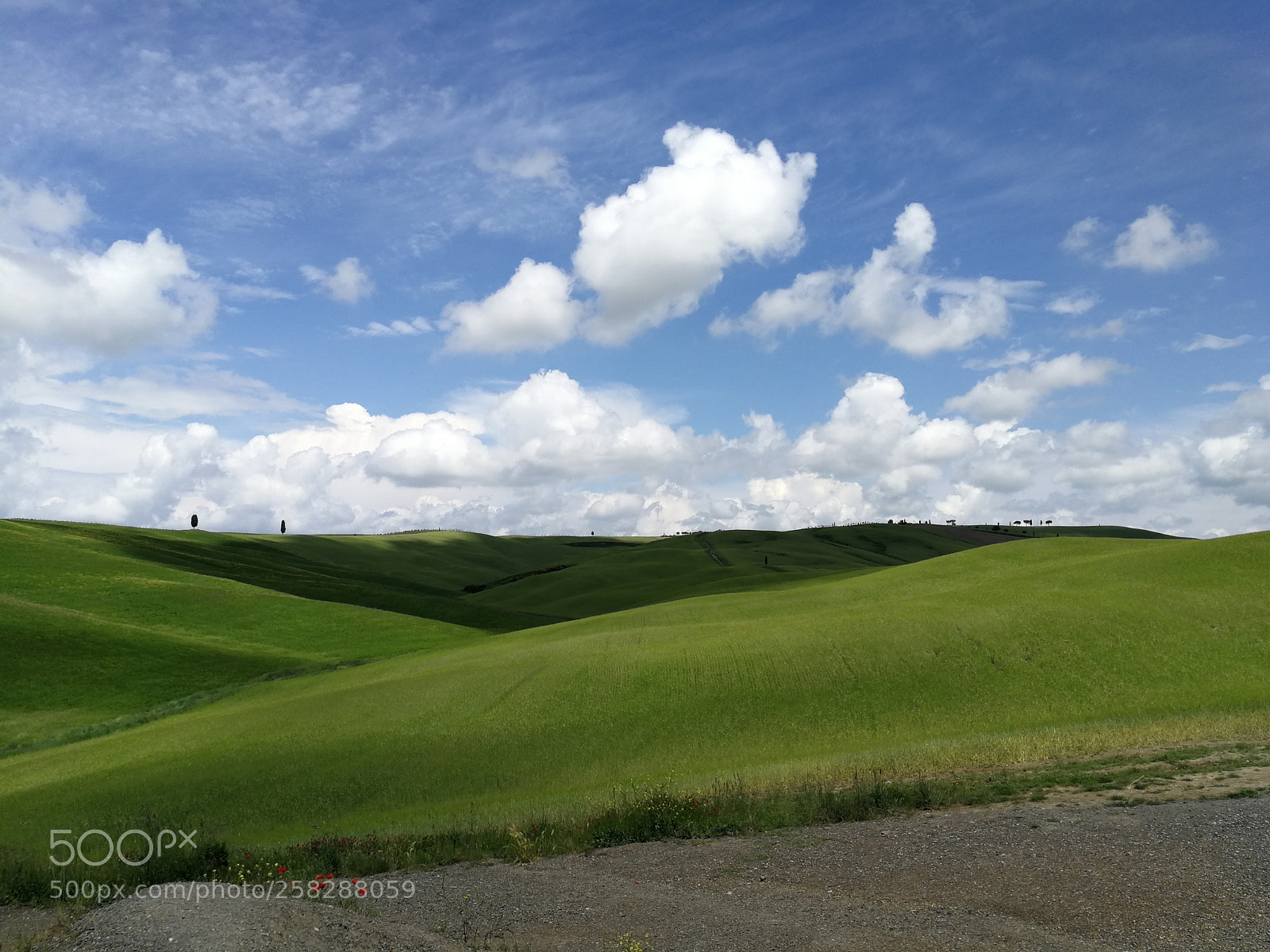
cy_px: 476
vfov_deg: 51.4
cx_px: 635
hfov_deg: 65.3
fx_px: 991
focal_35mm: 27
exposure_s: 1/1481
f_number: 4
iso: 50
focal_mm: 3.95
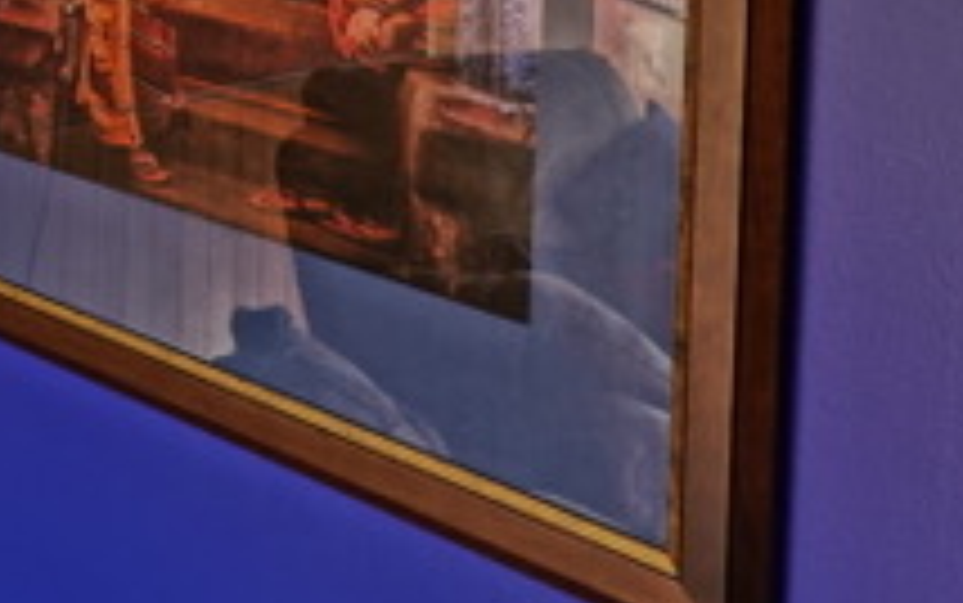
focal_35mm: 73
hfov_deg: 23.9
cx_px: -374
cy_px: -268
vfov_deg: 16.5
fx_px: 1917
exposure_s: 1/13
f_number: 4
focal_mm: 9
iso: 200
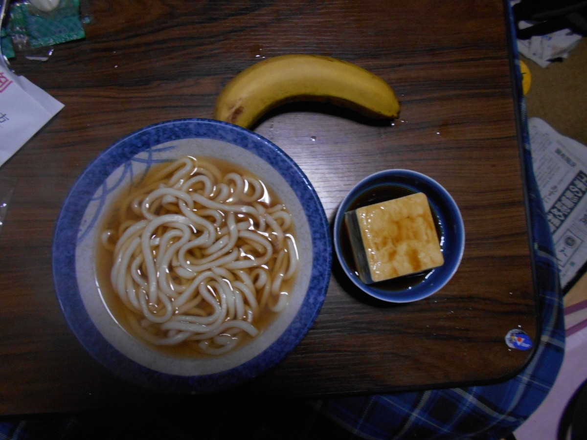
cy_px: 220
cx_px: 294
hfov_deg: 67.3
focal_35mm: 26
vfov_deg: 53.1
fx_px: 441
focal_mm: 4.6
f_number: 3.2
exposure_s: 1/20
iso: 400
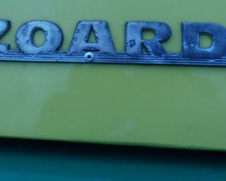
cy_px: 55
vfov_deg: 24.8
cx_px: 73
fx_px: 408
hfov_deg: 30.7
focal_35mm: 61
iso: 100
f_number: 4.5
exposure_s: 1/640
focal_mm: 4.8
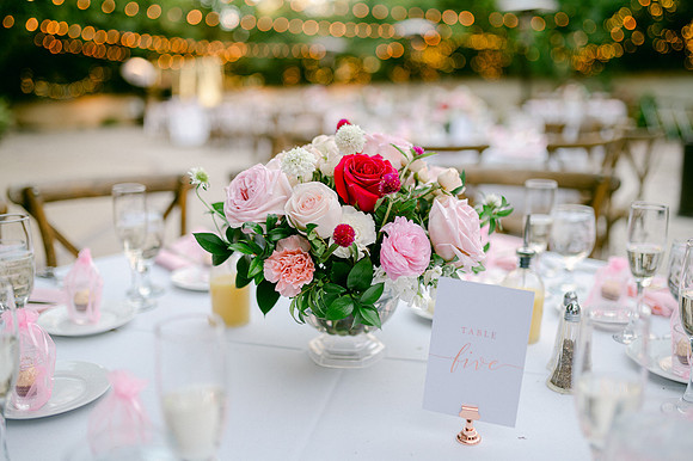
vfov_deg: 37.4
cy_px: 230
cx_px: 346
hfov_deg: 53.9
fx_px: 681
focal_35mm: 35
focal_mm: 35
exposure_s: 1/160
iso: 125
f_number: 1.8
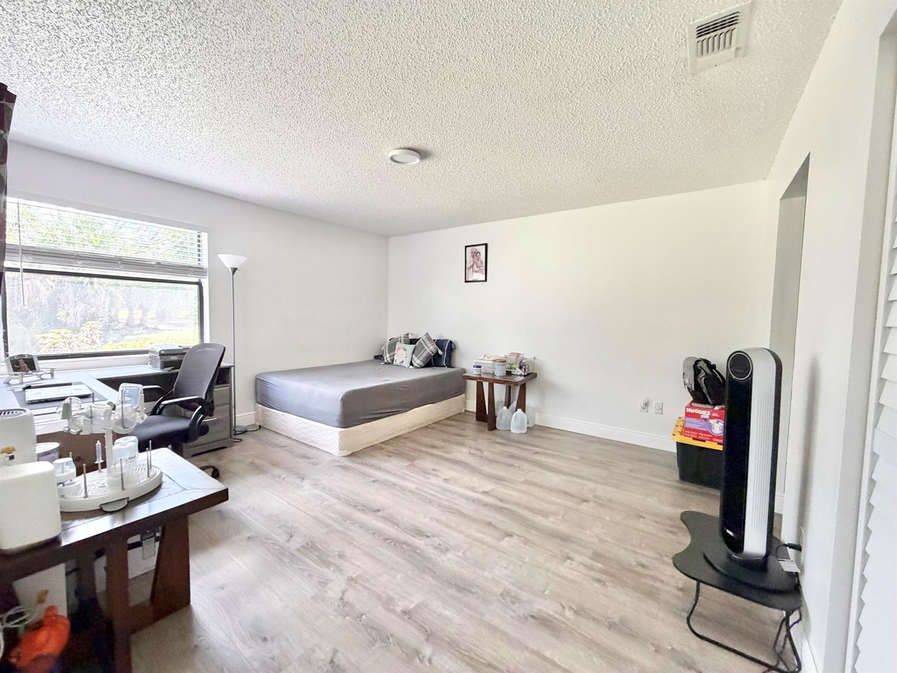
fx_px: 363
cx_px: 448
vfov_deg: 85.7
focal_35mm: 14
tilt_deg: -2.7
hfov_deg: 102.1
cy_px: 336
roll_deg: -0.7
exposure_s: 1/121
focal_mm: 2.22
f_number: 2.2
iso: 320
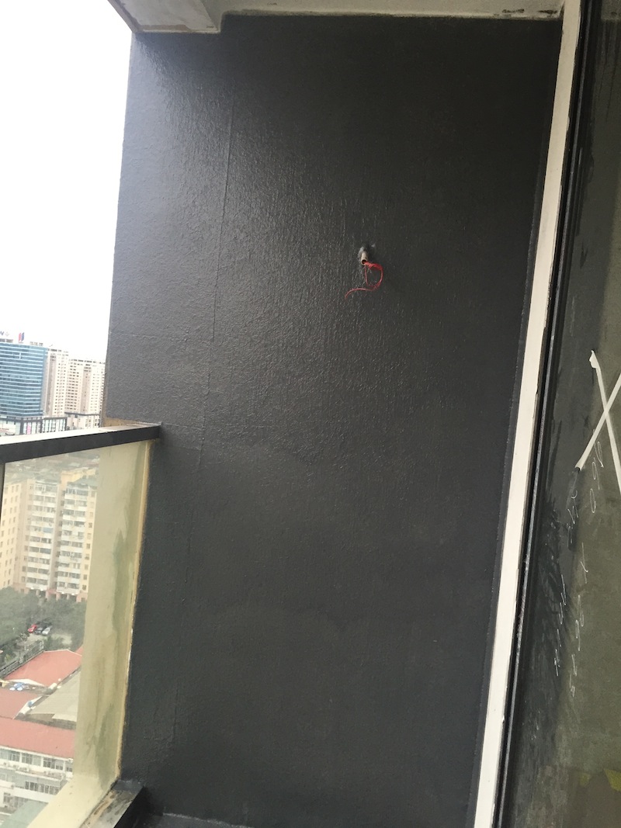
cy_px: 414
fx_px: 694
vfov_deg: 61.7
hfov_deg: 48.2
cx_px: 310
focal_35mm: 29
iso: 50
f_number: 2.2
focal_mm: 4.15
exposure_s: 1/30
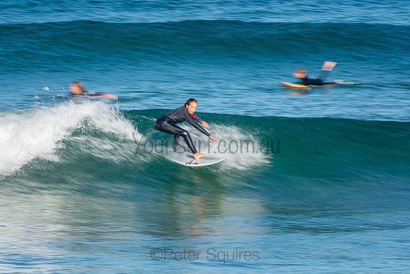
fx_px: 6835
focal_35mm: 600
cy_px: 137
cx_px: 205
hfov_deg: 3.4
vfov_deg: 2.3
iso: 100
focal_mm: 400
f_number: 22
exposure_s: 1/25
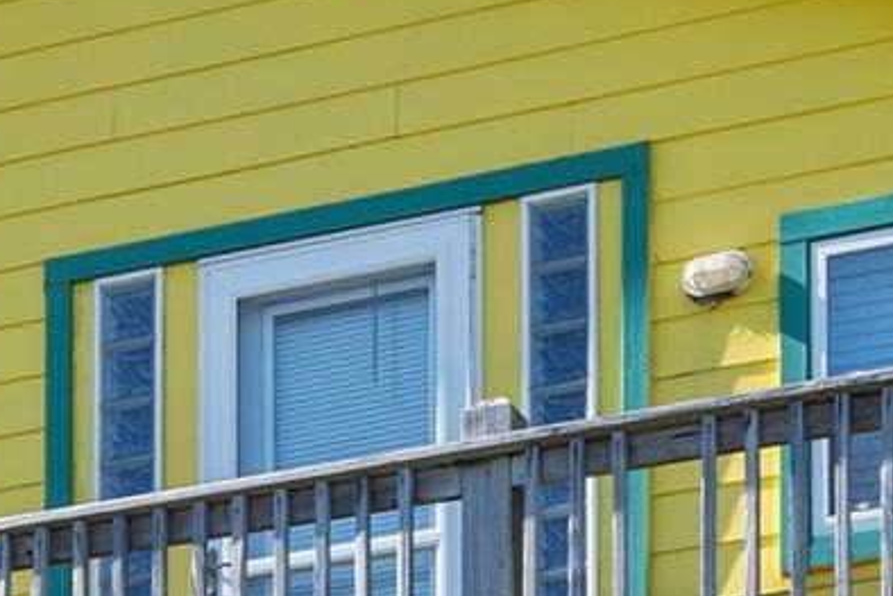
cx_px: 258
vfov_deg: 8.2
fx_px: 4059
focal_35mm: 164
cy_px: 937
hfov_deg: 12.5
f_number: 6.3
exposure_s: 1/250
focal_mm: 21
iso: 100
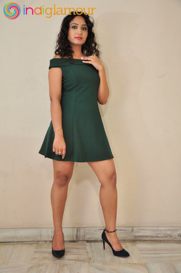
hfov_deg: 29.8
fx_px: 340
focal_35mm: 45
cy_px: 136
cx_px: 90
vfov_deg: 43.7
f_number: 5
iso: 1000
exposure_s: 1/125
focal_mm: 30
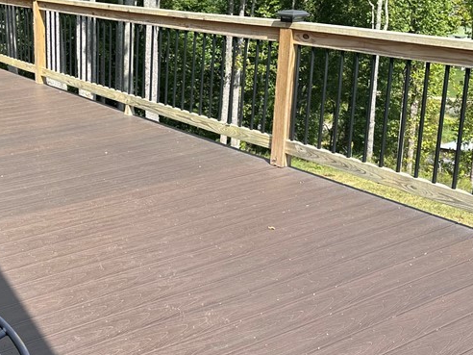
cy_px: 134
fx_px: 683
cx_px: 66
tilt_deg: -15.1
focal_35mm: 50
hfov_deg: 36.3
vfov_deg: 29.0
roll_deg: +1.2
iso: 80
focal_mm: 6.86
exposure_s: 1/1916
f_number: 1.78
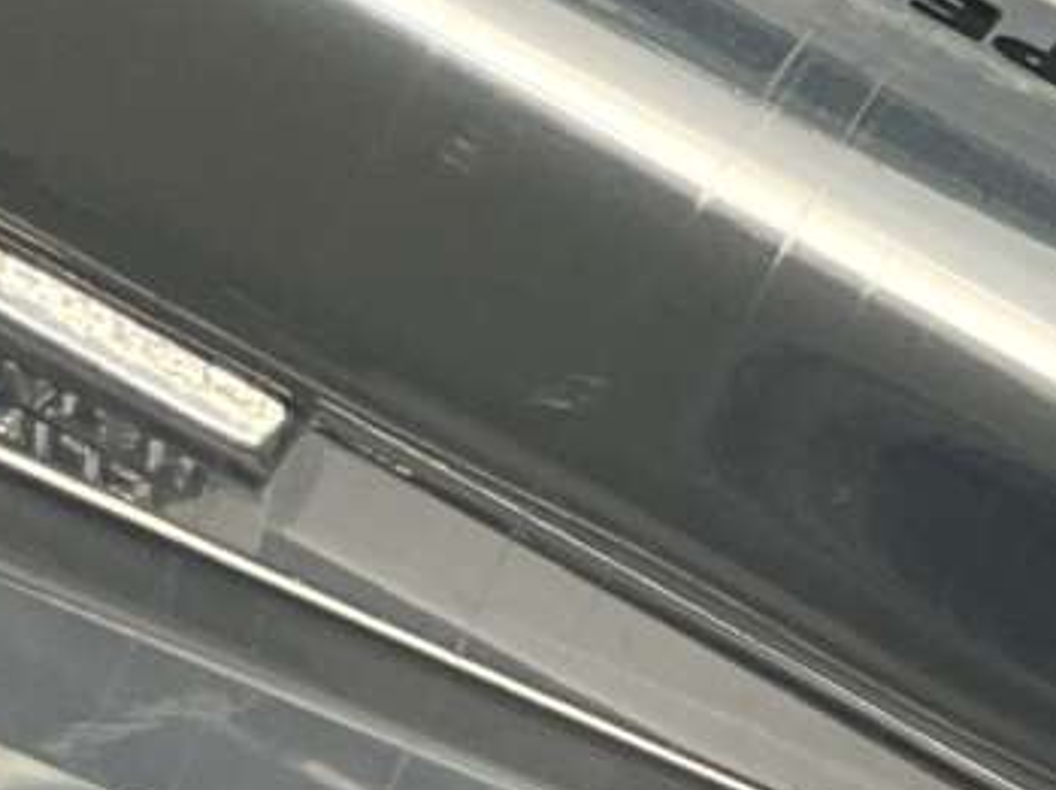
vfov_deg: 6.9
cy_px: 1050
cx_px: 2333
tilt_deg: -60.9
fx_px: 6491
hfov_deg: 8.6
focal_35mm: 213
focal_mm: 3
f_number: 1.8
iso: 16
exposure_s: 1/122
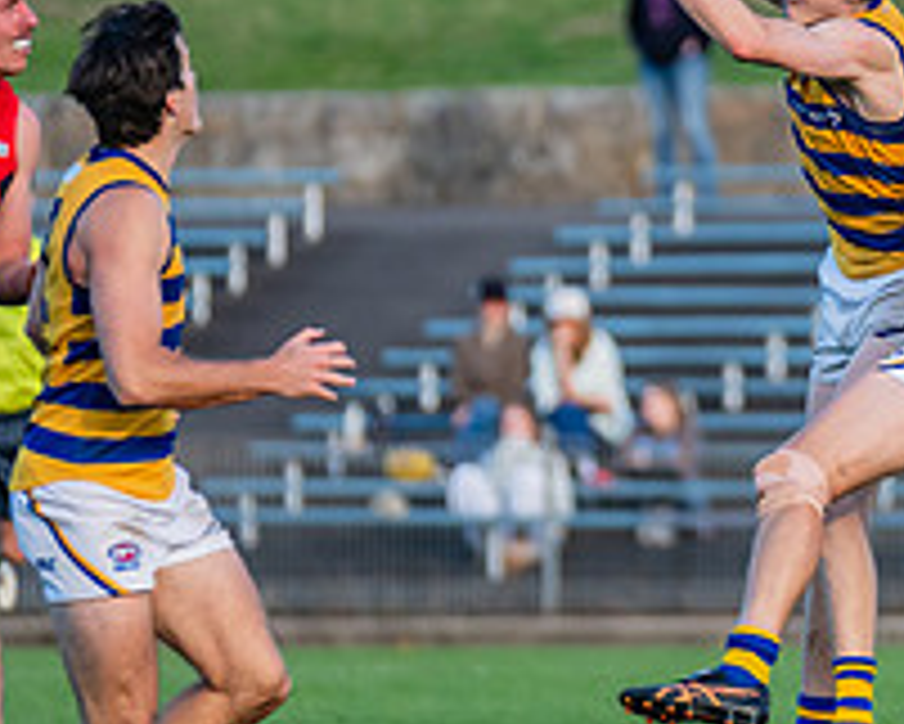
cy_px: 166
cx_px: 993
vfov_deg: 1.7
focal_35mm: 914
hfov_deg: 2.1
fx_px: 24466
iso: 800
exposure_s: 1/1250
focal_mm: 290
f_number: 4
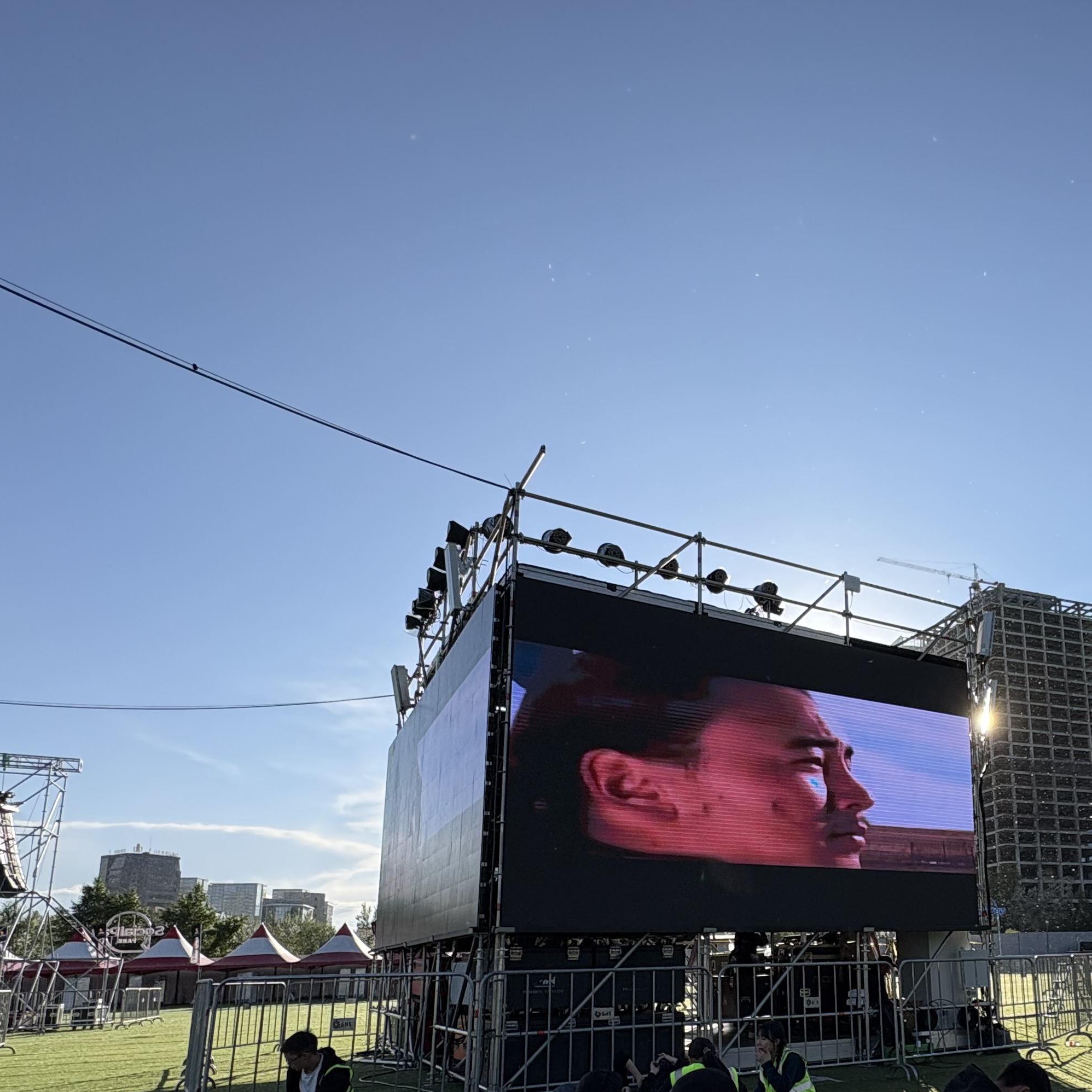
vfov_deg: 60.0
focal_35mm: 25
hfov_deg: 59.0
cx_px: 843
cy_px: 801
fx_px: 892
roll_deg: +1.3
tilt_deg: +11.0
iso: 50
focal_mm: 2.22
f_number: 2.2
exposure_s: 1/1832
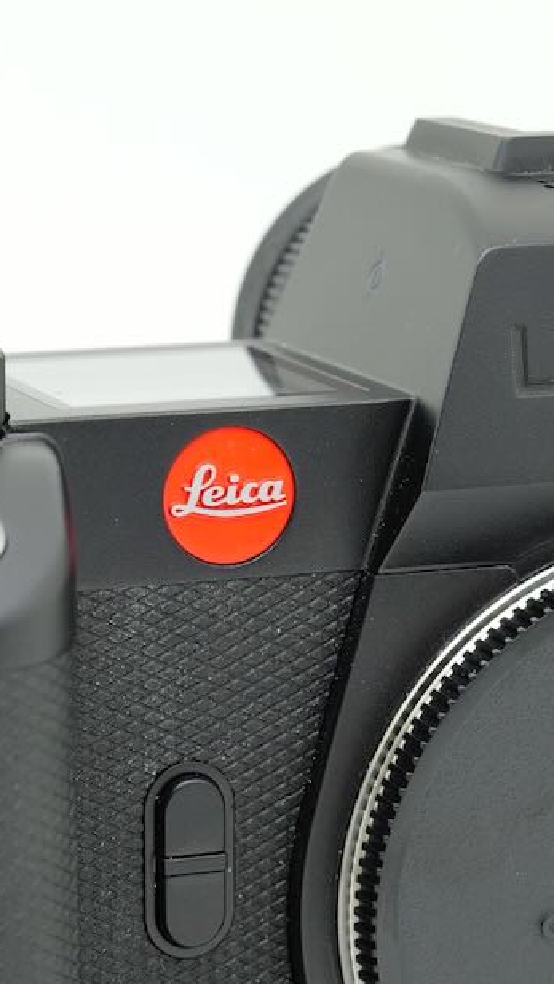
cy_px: 821
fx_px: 3809
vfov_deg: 14.6
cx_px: 350
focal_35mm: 146
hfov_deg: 8.3
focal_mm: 43
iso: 800
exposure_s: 1/60
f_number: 8
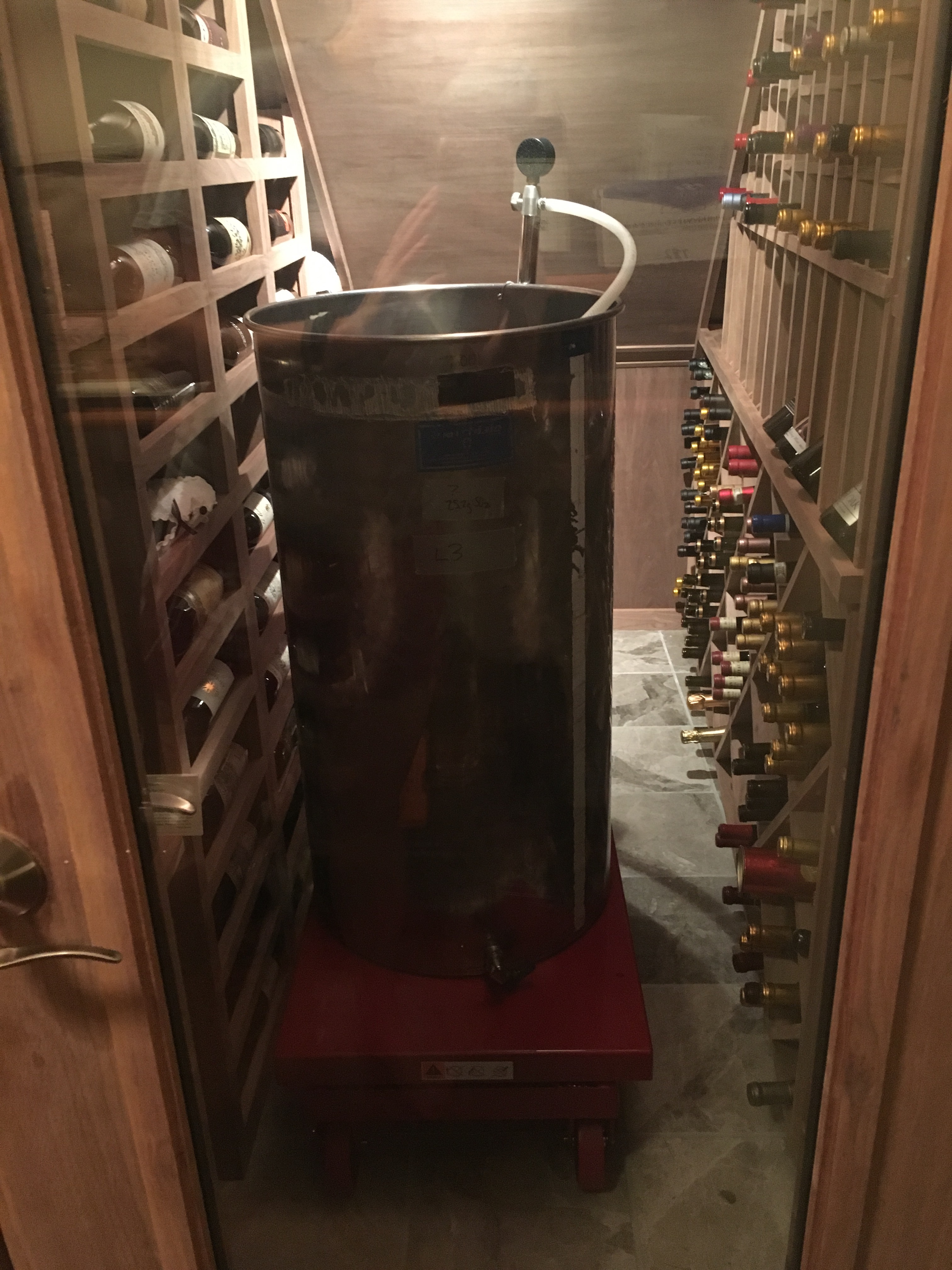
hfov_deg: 48.2
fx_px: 1063
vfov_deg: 61.7
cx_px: 476
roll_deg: +1.3
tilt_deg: -24.6
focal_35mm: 29
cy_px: 635
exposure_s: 1/15
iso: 400
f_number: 2.2
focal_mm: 4.15
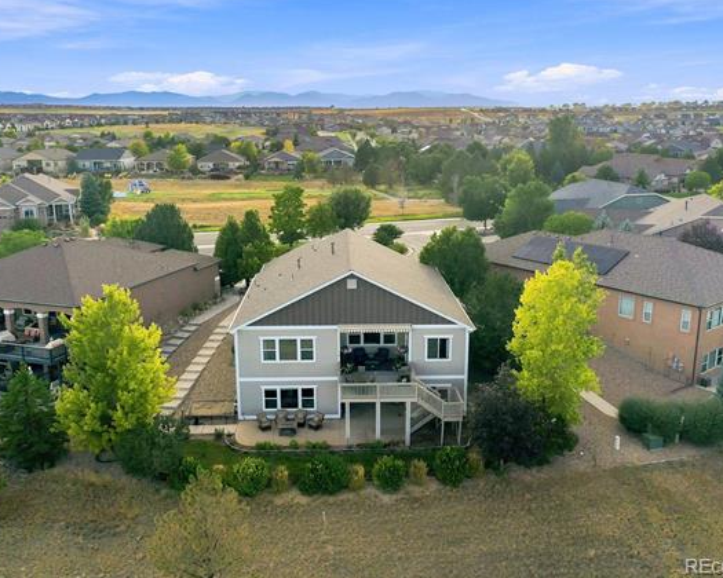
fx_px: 685
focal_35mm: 32
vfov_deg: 45.8
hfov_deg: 55.7
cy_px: 288
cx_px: 354
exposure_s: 1/400
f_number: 5.6
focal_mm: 10.3
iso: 100
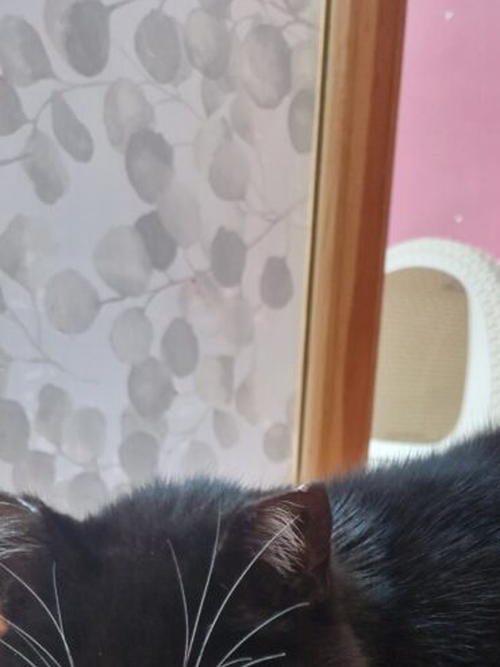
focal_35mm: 51
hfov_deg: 28.5
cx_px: 295
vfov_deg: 33.3
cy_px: 714
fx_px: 982
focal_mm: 5.4
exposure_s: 1/25
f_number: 1.8
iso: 640
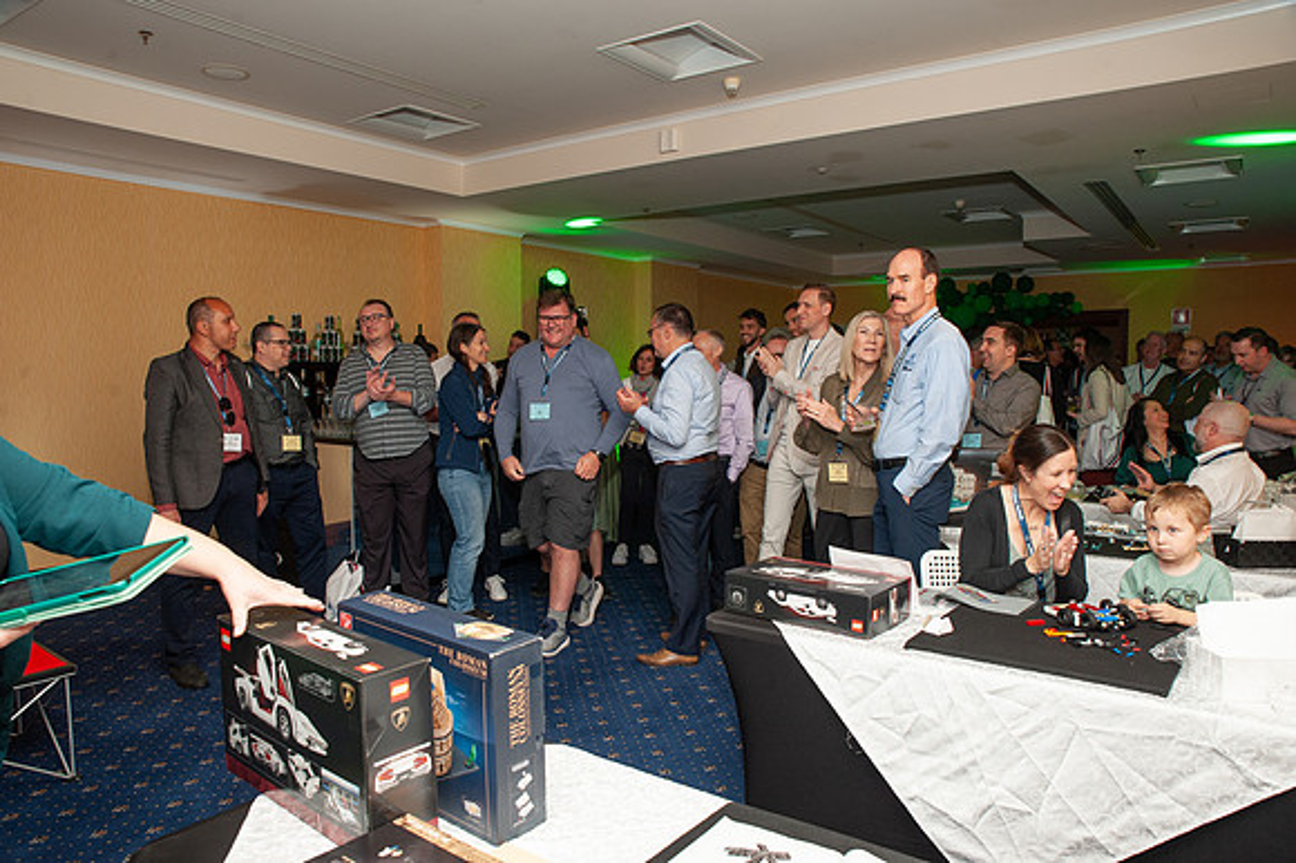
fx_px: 863
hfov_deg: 73.8
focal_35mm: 24
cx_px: 648
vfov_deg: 53.1
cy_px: 432
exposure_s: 1/160
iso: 640
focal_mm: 24
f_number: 9
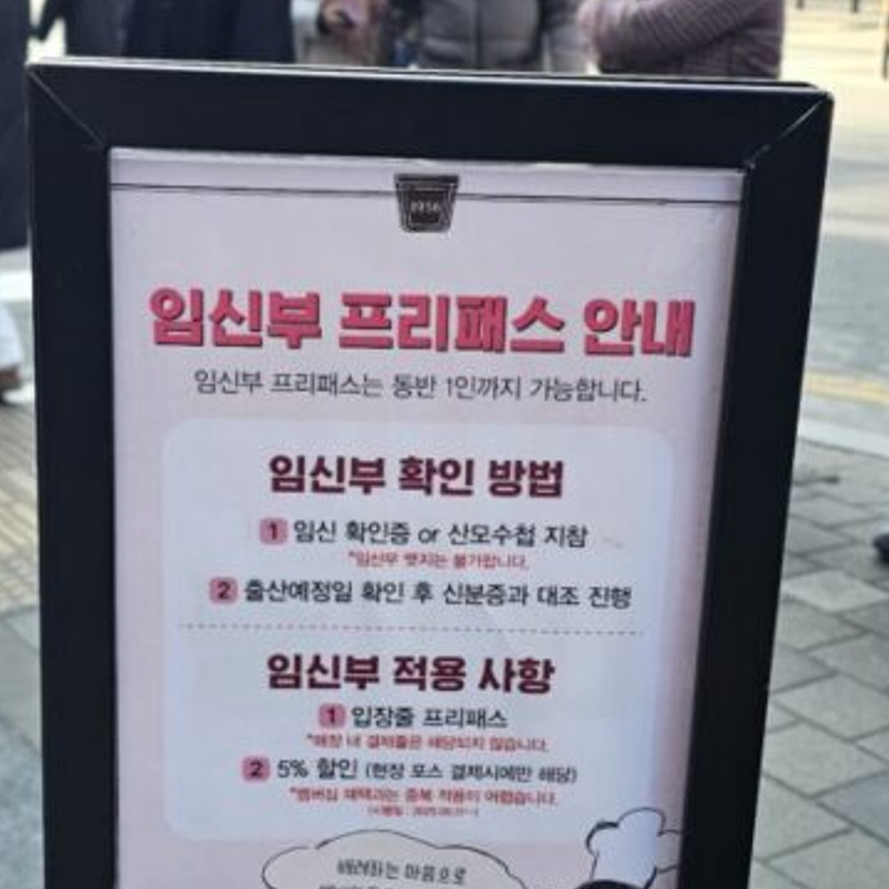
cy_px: 461
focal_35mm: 58
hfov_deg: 29.5
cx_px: 379
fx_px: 1685
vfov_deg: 29.5
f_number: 1.7
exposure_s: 1/88.1
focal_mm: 6.3
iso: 16
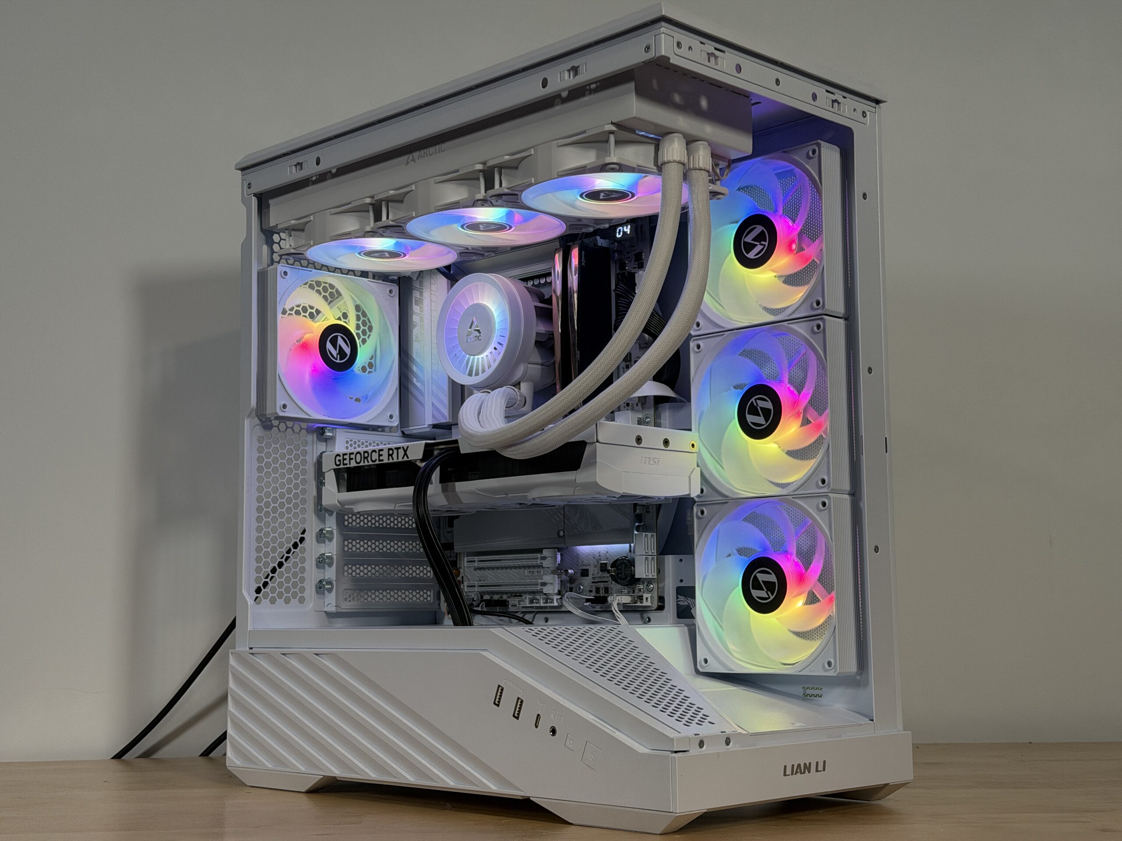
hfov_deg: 39.7
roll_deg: +0.0
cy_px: 420
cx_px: 561
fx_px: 1556
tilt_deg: +6.1
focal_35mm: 48
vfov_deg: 30.3
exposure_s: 1/206
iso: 100
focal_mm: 6.76
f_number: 1.78
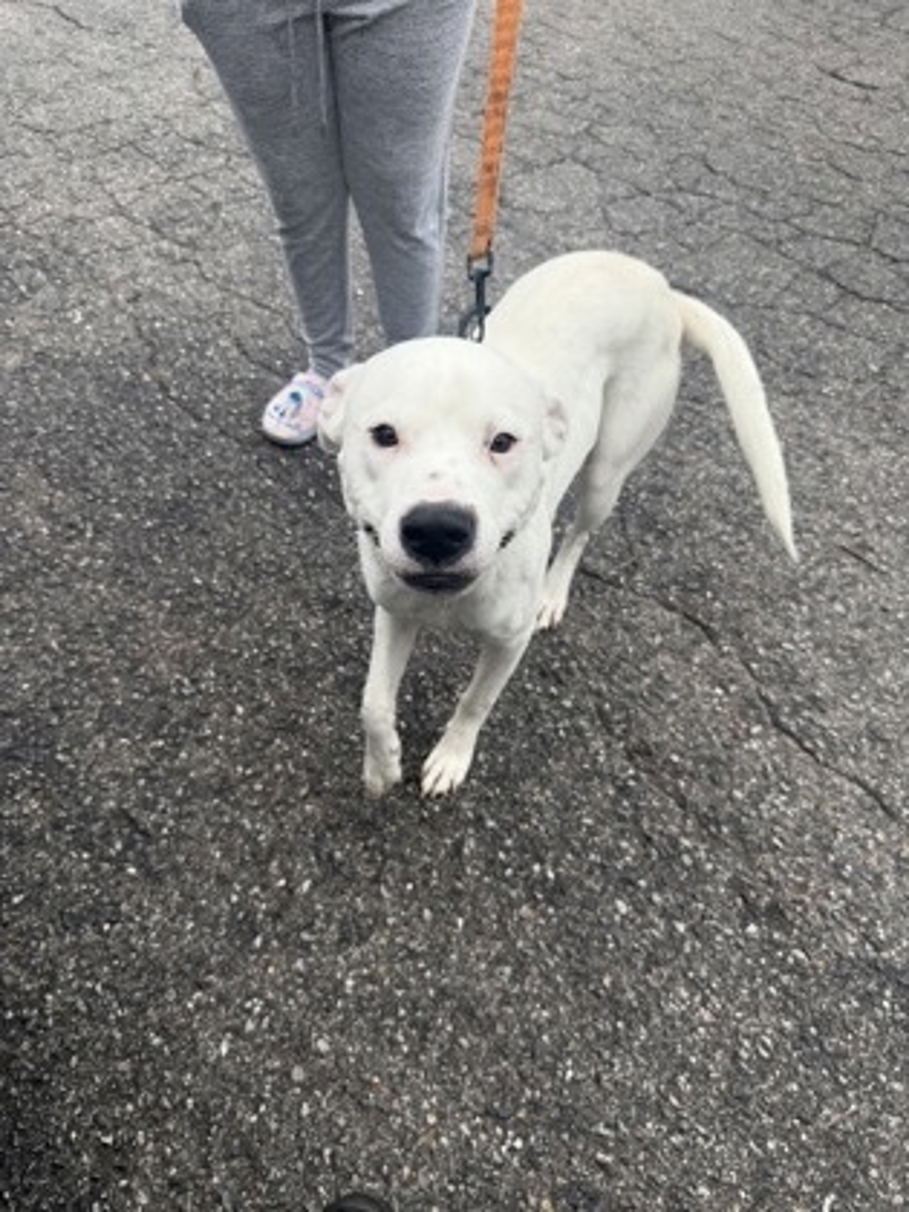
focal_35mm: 24
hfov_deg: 56.8
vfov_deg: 71.6
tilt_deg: -53.8
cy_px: 606
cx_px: 454
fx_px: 840
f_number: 1.78
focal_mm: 6.76
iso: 80
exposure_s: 1/1314
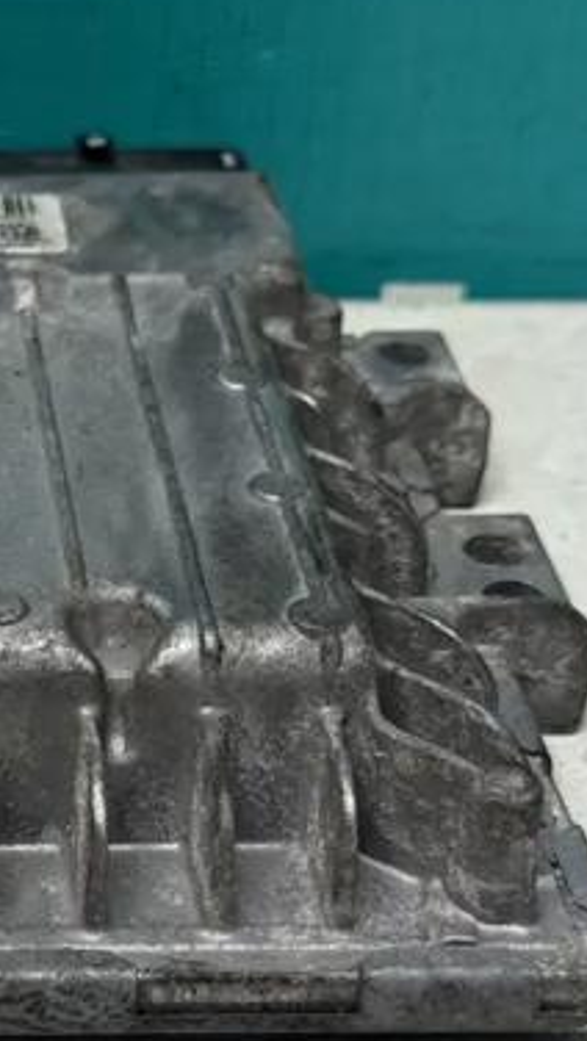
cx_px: -180
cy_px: 626
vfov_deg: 23.9
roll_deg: +0.5
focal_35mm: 89
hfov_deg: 13.1
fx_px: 2458
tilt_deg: -34.0
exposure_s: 1/50
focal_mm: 6.76
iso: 64
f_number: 1.78
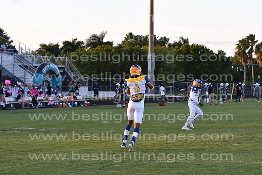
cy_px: 88
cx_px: 131
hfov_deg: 19.5
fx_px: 764
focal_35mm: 105
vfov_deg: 13.0
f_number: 4
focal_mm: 70
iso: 640
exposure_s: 1/1000
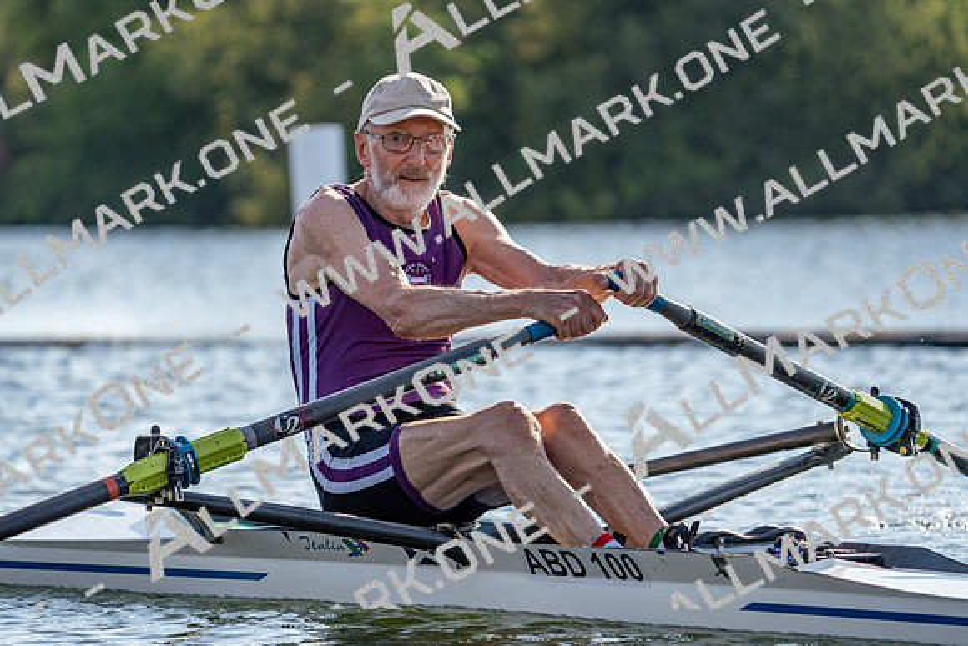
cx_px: 484
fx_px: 7208
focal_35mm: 268
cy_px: 323
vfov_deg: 5.1
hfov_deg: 7.7
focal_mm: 268
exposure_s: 1/1600
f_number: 5.6
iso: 250
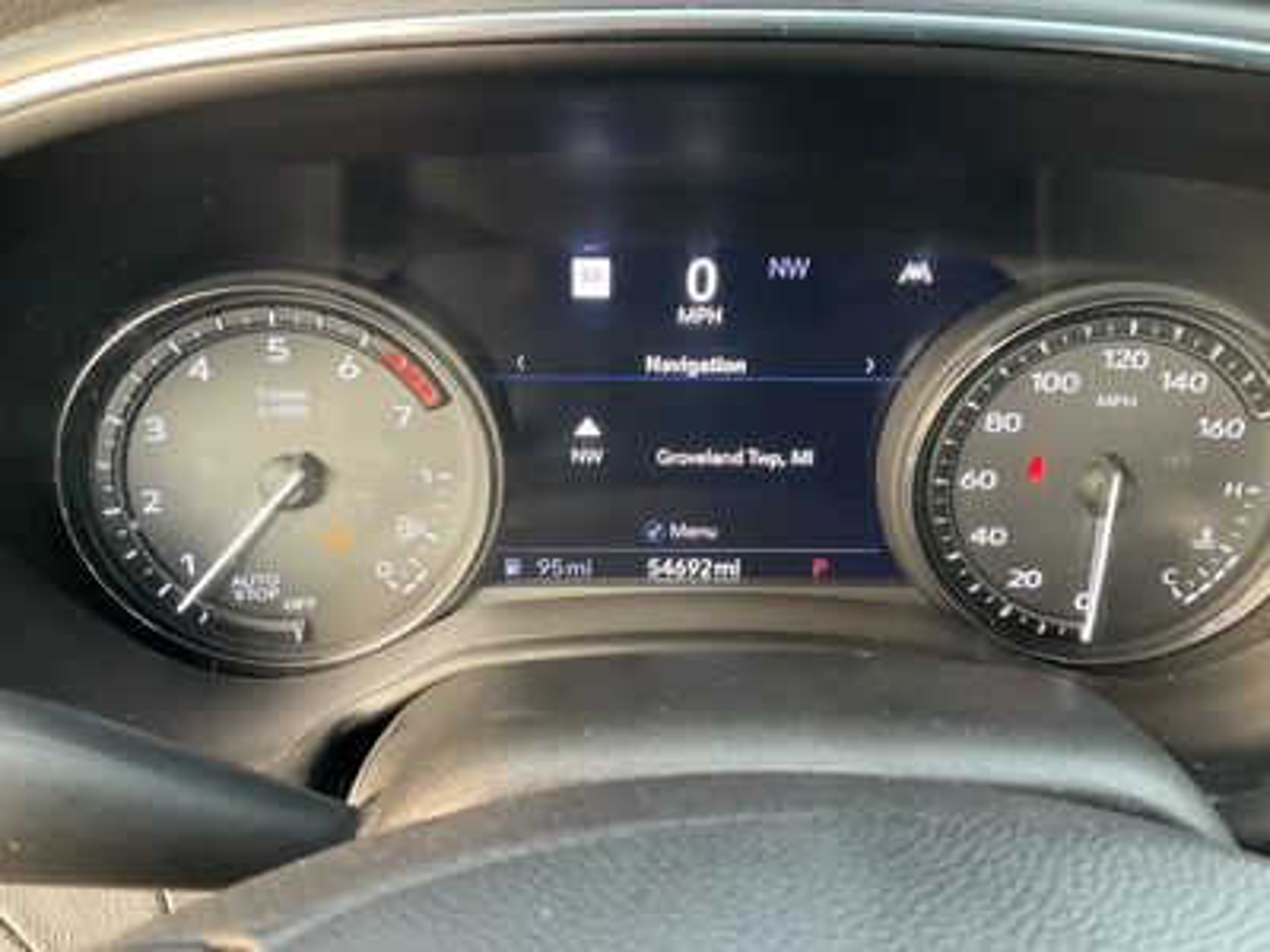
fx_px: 1064
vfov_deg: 48.2
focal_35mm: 29
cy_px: 476
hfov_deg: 61.7
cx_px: 635
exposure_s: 1/60
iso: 200
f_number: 1.8
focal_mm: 3
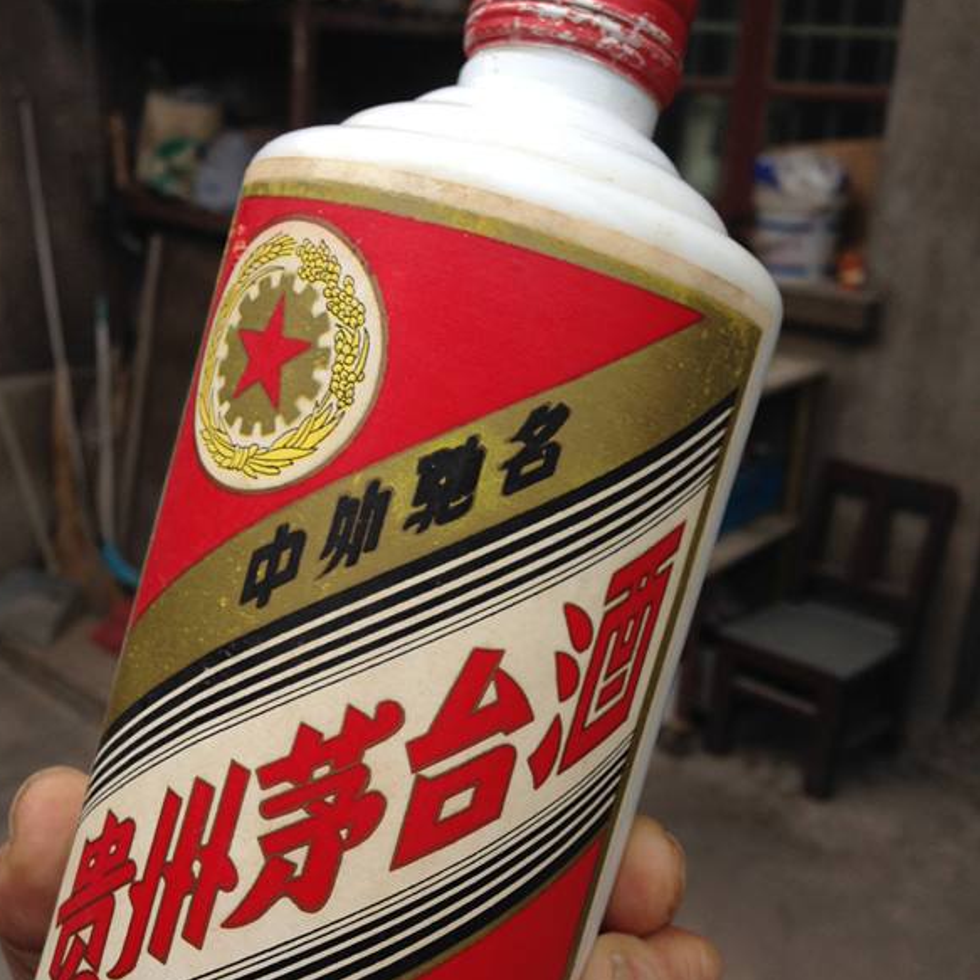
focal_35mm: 40
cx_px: 479
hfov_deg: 41.9
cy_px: 587
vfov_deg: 41.7
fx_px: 1281
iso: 50
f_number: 2.4
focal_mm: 4.12
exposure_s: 1/251
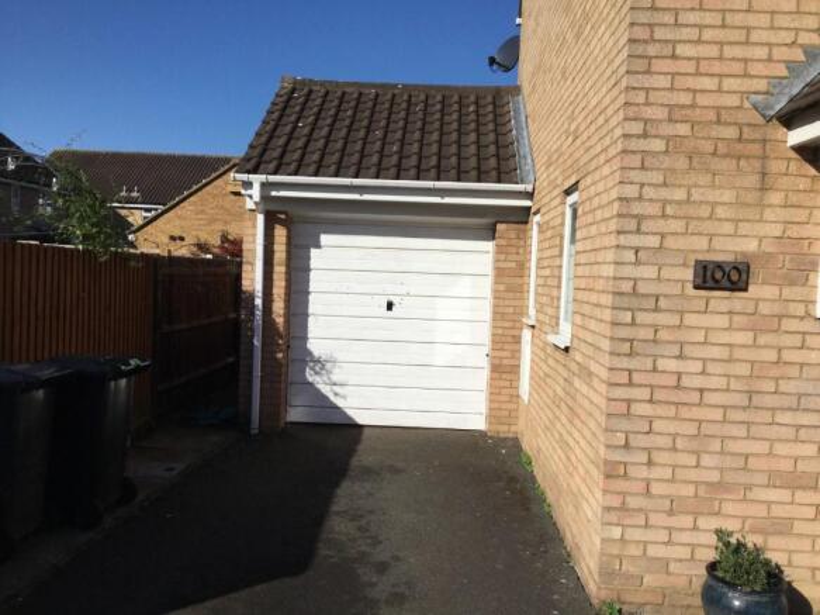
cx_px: 410
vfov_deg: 45.4
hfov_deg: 58.4
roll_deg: -2.3
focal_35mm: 31
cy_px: 308
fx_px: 734
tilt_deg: -2.3
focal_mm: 3.3
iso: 25
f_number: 2.4
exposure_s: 1/2717
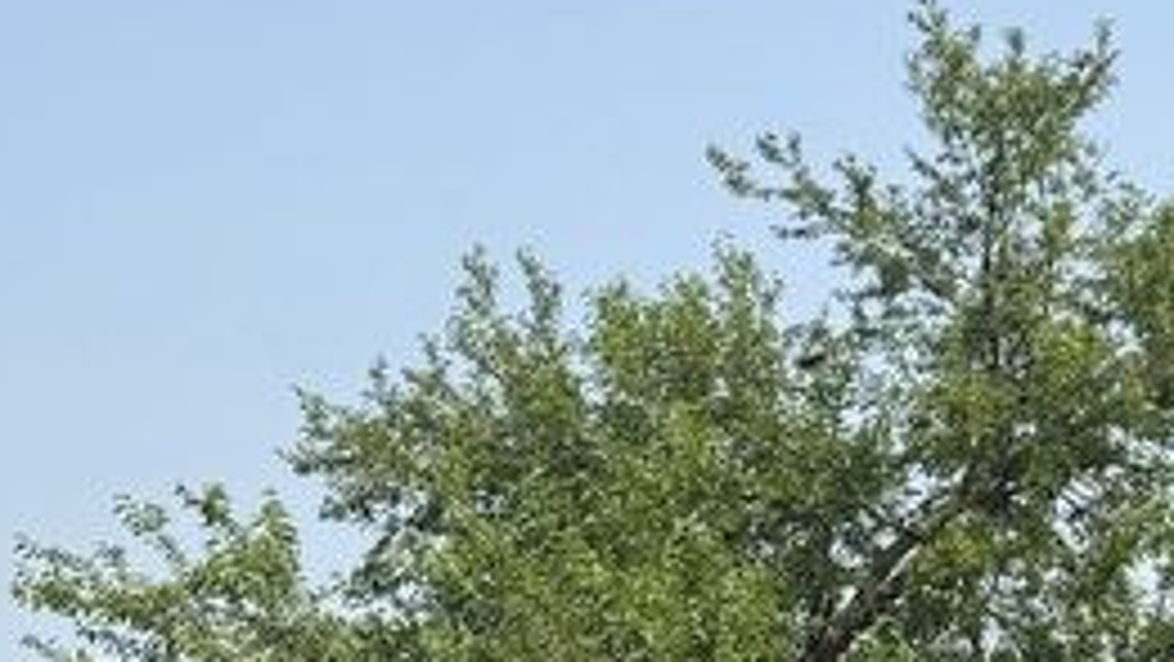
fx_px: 2491
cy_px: 1072
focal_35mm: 80
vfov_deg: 13.9
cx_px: 1053
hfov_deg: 25.7
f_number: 1.78
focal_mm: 6.76
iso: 80
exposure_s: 1/2801
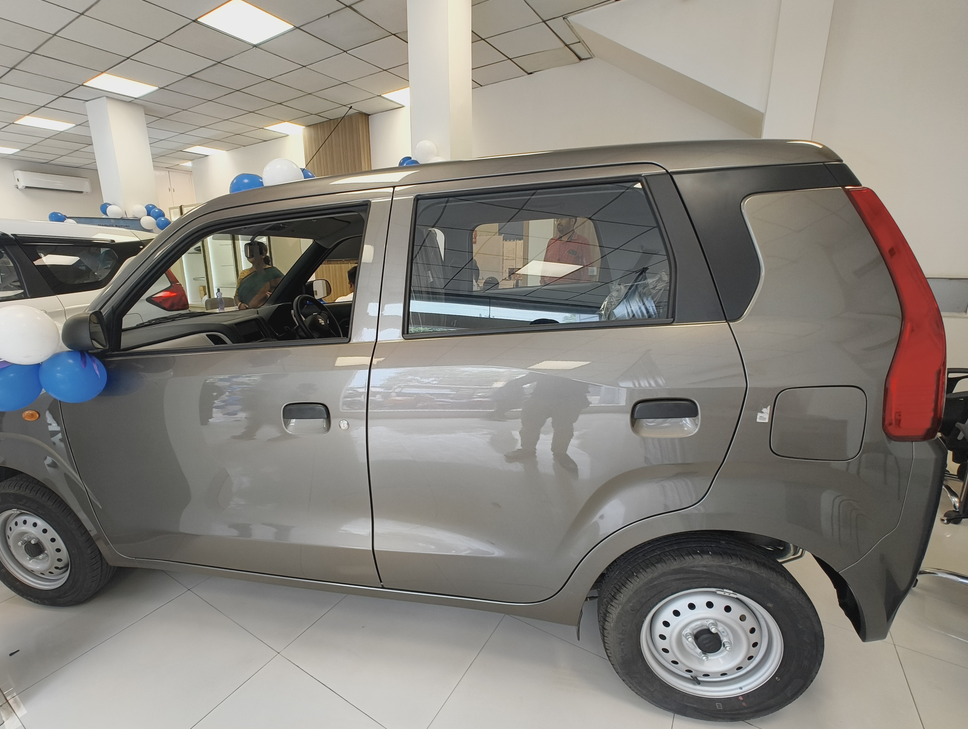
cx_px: 430
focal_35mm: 16
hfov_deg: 94.0
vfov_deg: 78.2
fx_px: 448
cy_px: 378
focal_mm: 2.15
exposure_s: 1/50
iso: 191
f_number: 2.2
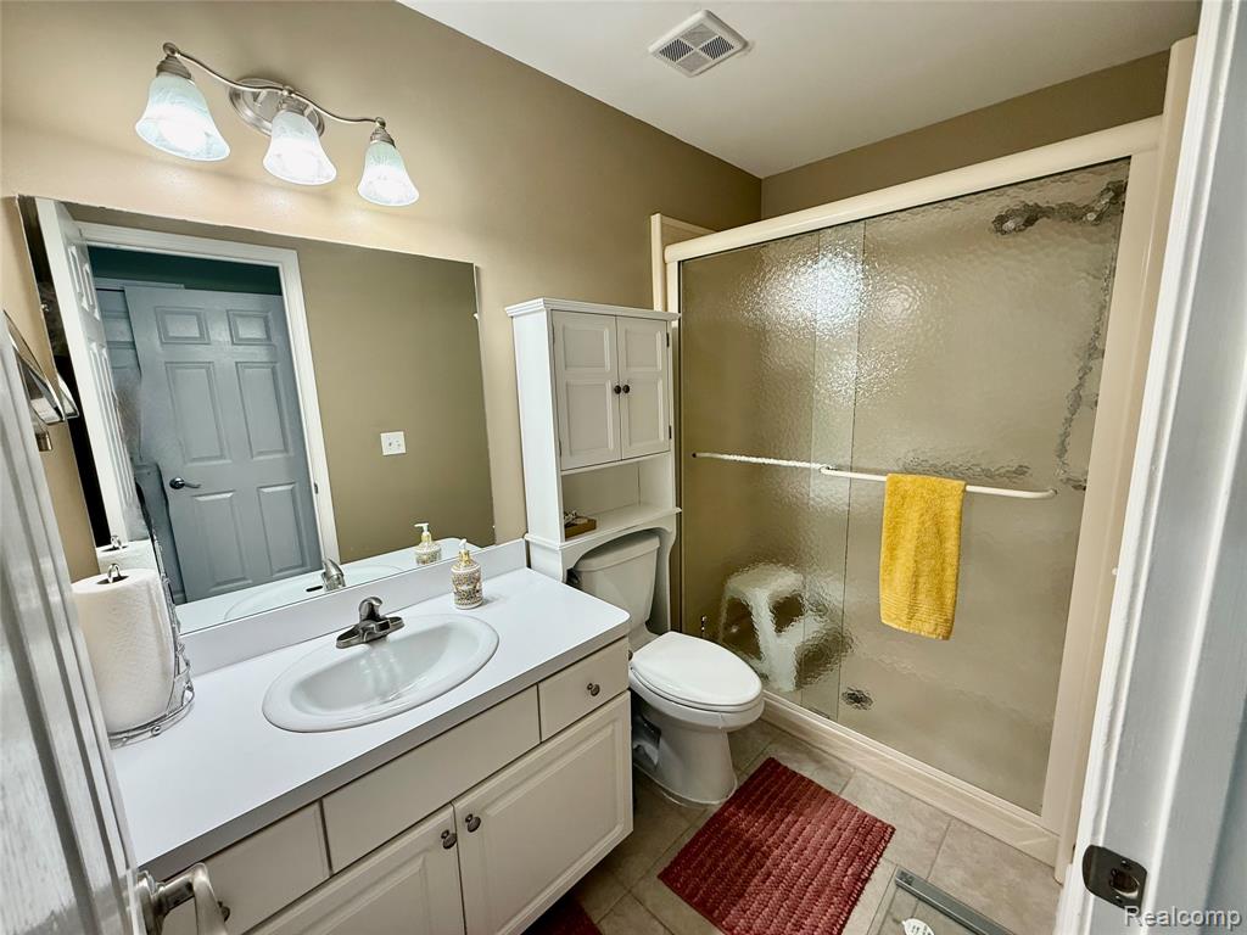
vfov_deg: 85.7
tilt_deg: -9.6
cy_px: 468
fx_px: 504
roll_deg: +1.6
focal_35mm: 14
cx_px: 624
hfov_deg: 102.1
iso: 125
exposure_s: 1/120
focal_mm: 2.22
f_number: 2.2
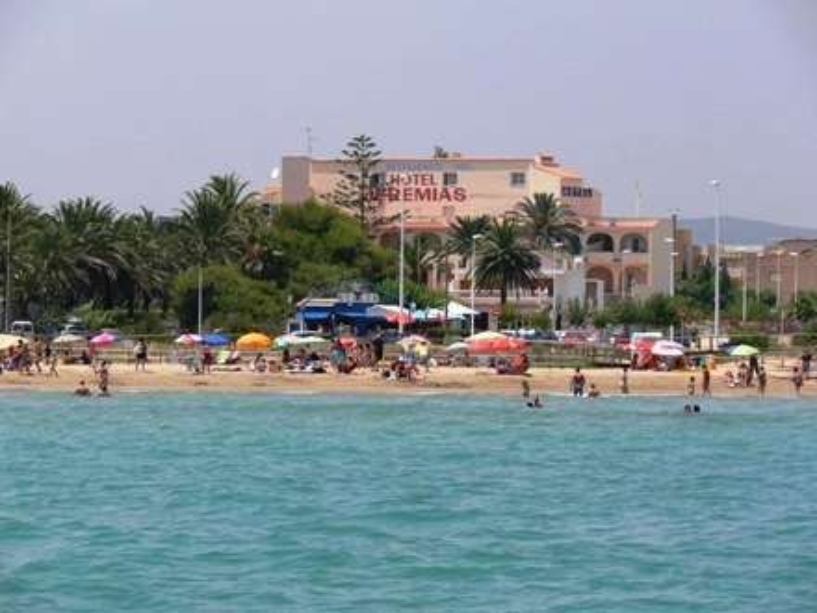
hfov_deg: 10.4
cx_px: 408
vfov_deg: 7.8
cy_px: 306
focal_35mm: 191
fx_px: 4508
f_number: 5.6
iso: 80
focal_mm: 40.3
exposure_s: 1/500
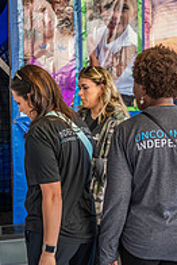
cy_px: 161
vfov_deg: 32.2
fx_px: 456
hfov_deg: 21.7
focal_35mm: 62
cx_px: 38
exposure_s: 1/125
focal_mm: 27
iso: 500
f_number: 3.5
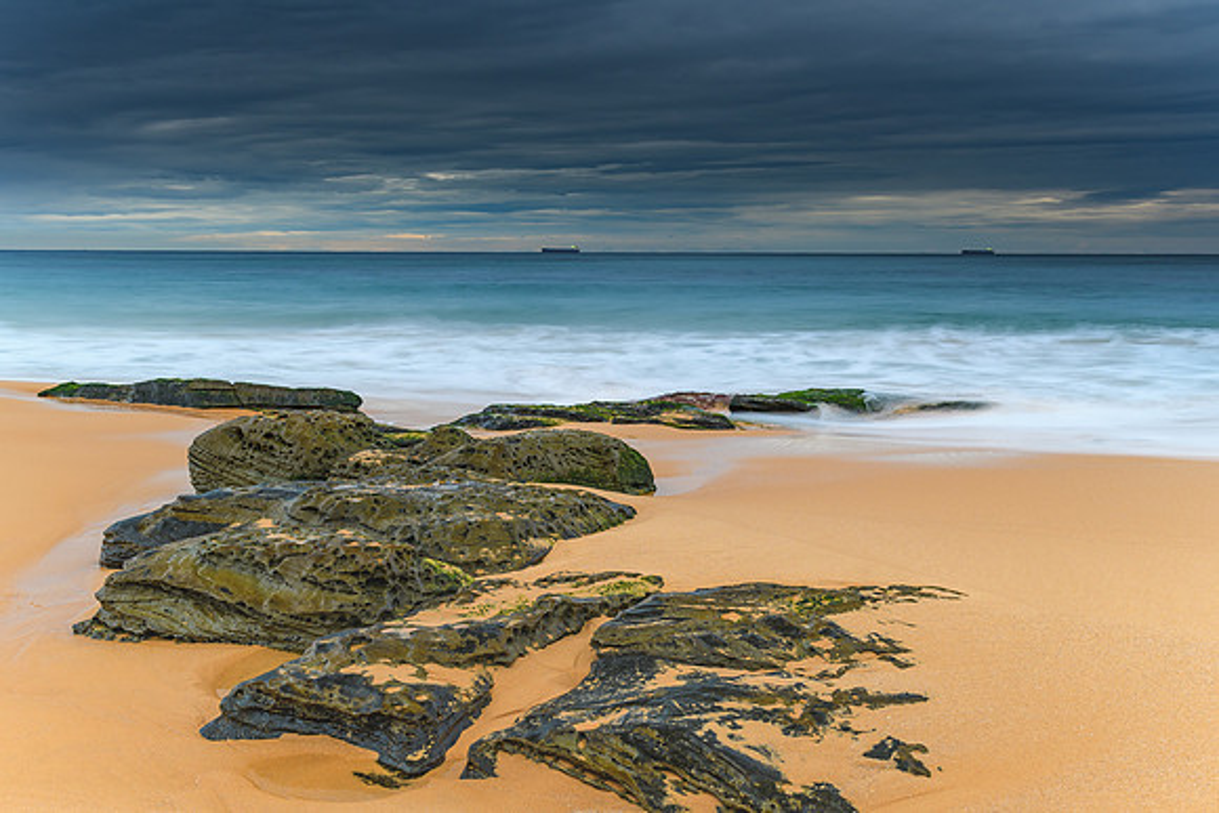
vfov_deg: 35.2
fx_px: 1283
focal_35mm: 38
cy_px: 406
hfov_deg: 50.8
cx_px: 610
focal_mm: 25
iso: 100
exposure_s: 2.5
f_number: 6.3
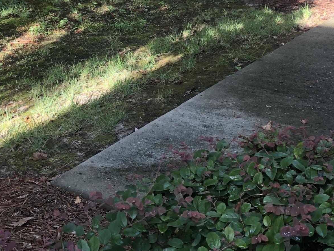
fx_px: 685
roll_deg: -0.3
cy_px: -54
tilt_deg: -8.9
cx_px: 191
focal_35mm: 71
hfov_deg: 27.4
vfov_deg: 19.5
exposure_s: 1/120
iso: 40
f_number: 1.8
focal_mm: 3.99
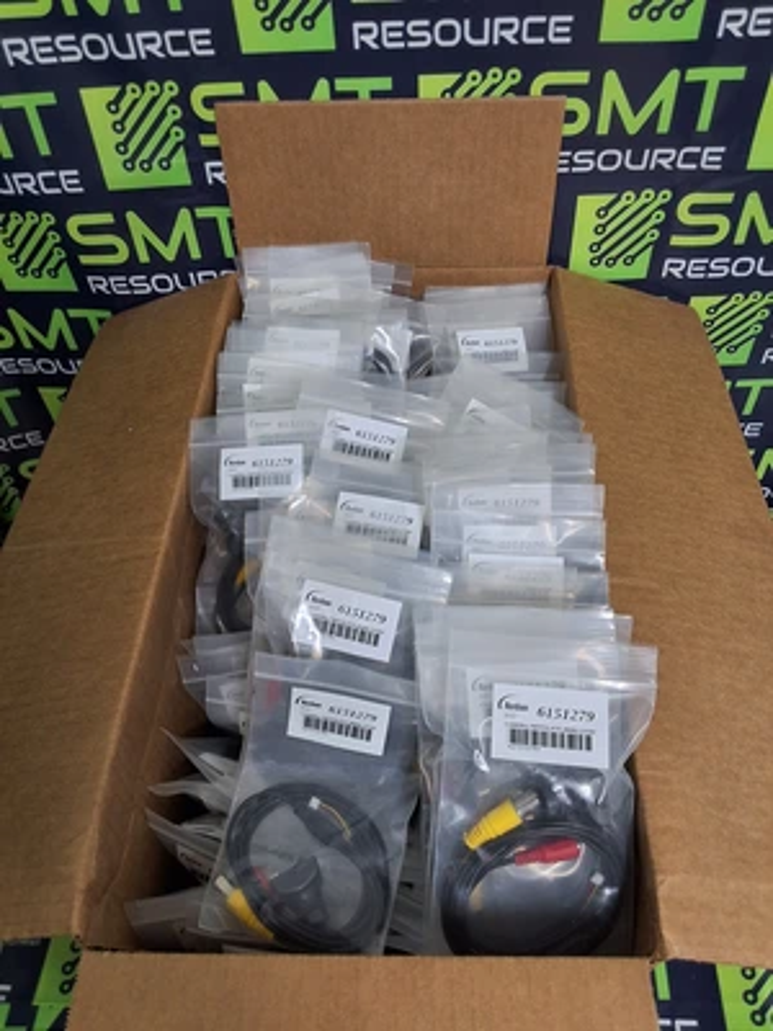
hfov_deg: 49.7
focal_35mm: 28
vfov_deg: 63.4
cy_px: 516
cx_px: 386
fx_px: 834
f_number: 1.9
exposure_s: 1/40
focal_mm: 2.91
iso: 125
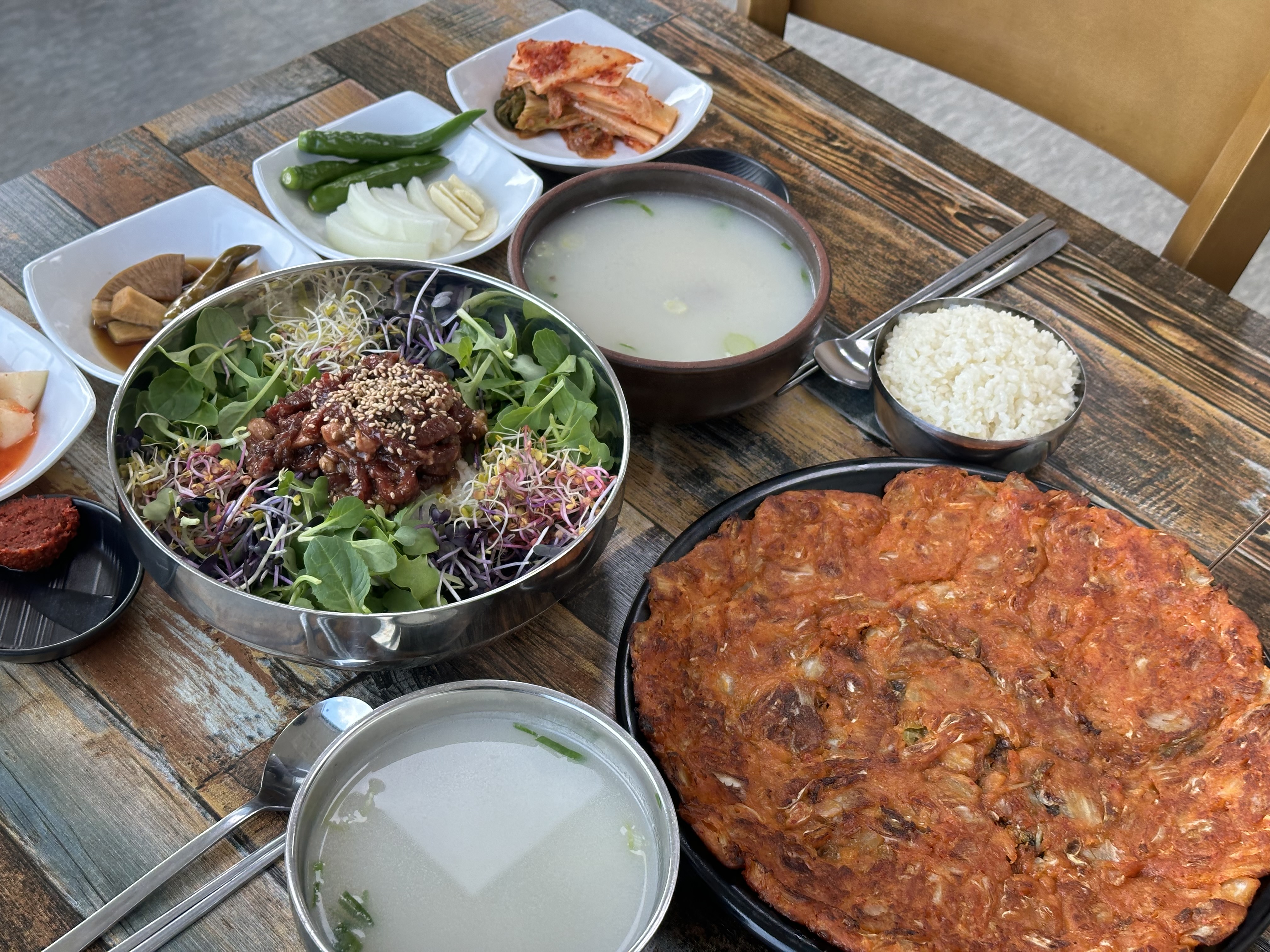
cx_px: 635
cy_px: 476
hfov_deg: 39.7
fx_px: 1761
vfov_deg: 30.3
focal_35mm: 48
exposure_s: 1/176
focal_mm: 6.86
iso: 64
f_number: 1.78
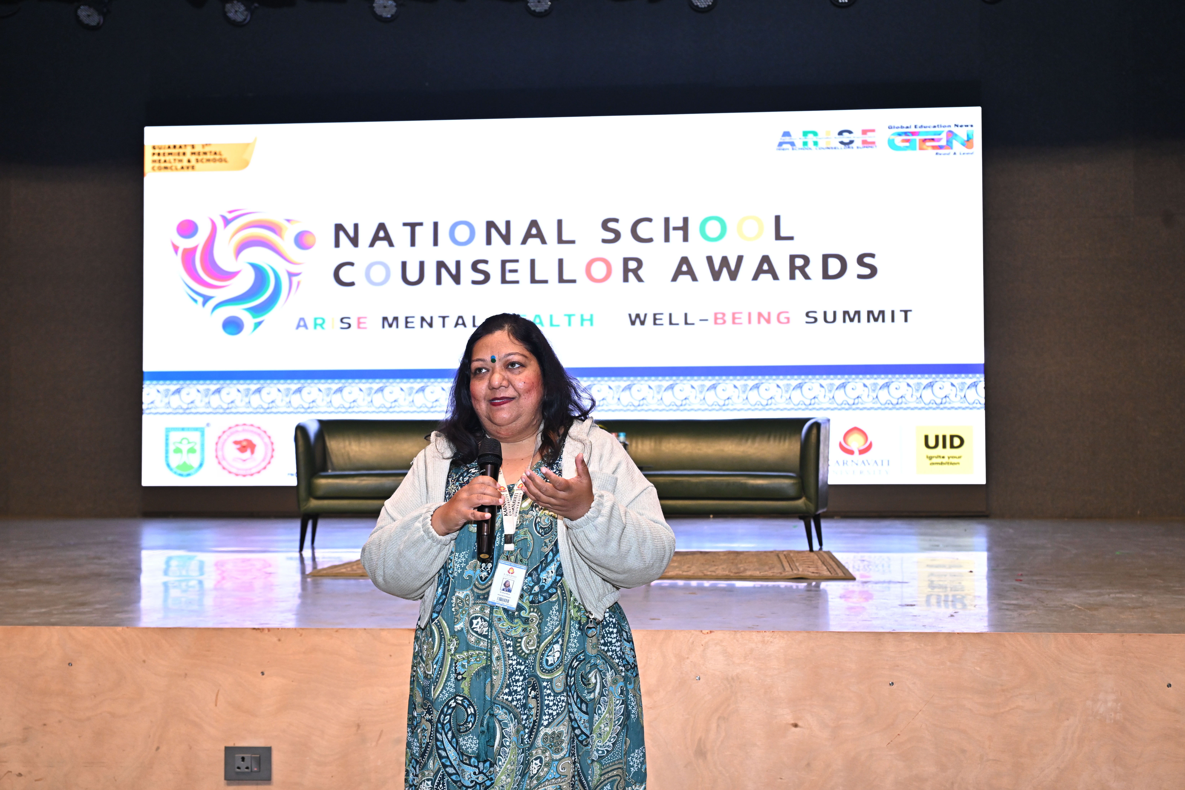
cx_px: 592
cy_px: 395
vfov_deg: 31.9
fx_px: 1382
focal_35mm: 42
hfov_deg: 46.4
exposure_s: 1/125
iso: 1600
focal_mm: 42
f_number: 5.6
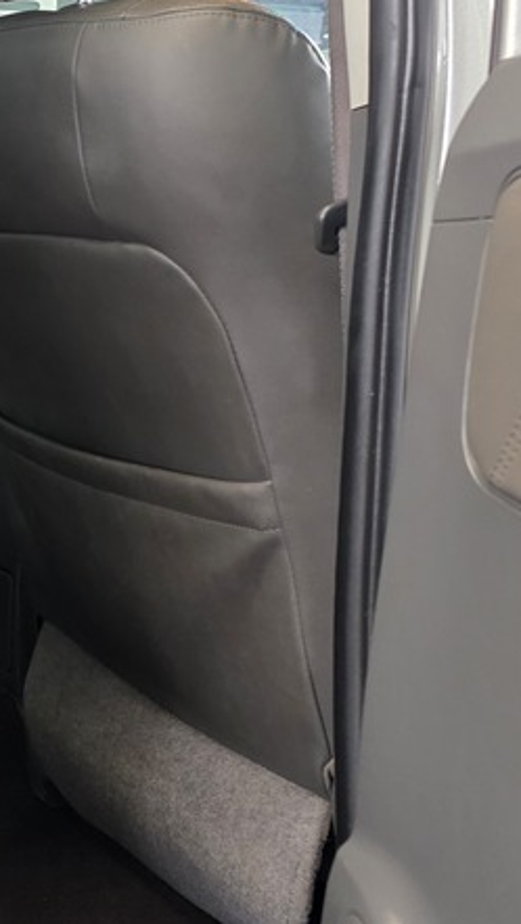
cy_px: 332
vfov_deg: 35.8
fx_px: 1423
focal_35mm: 58
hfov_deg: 19.3
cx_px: -140
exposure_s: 1/100
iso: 800
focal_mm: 6.25
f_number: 1.7
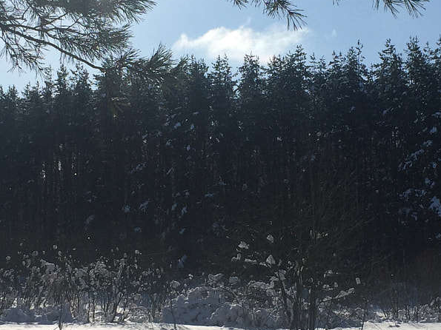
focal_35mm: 78
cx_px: 255
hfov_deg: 25.0
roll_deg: -1.4
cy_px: 167
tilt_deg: +5.5
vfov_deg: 18.9
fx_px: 994
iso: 32
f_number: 2.2
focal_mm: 4.15
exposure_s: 1/6623
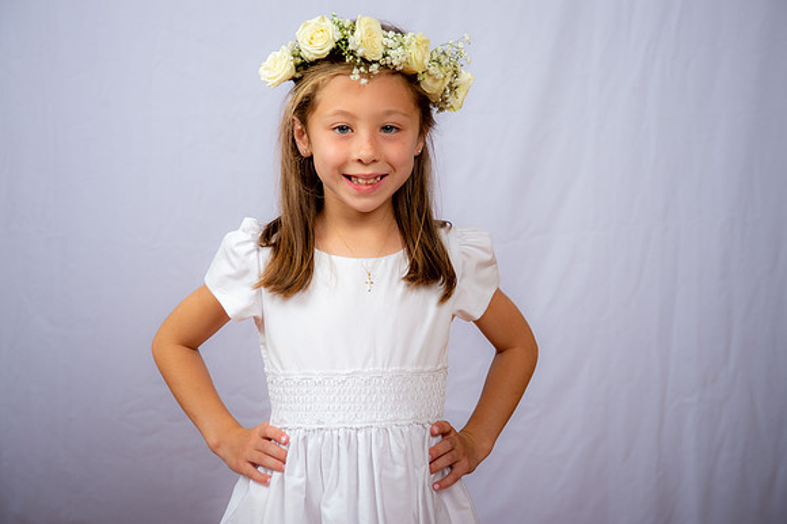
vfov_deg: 20.6
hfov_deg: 30.5
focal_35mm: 66
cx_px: 394
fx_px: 1442
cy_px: 262
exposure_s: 1/160
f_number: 6.3
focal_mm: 66
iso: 250
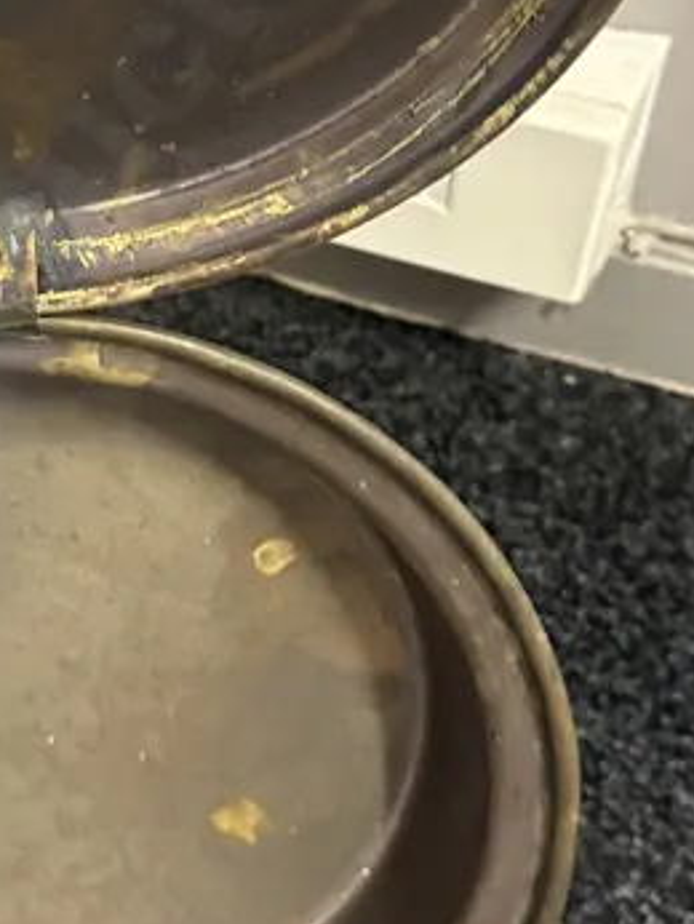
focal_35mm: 71
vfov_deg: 27.3
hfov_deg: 19.9
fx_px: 1896
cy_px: 355
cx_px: -53
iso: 640
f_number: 1.78
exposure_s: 1/33
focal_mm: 6.86
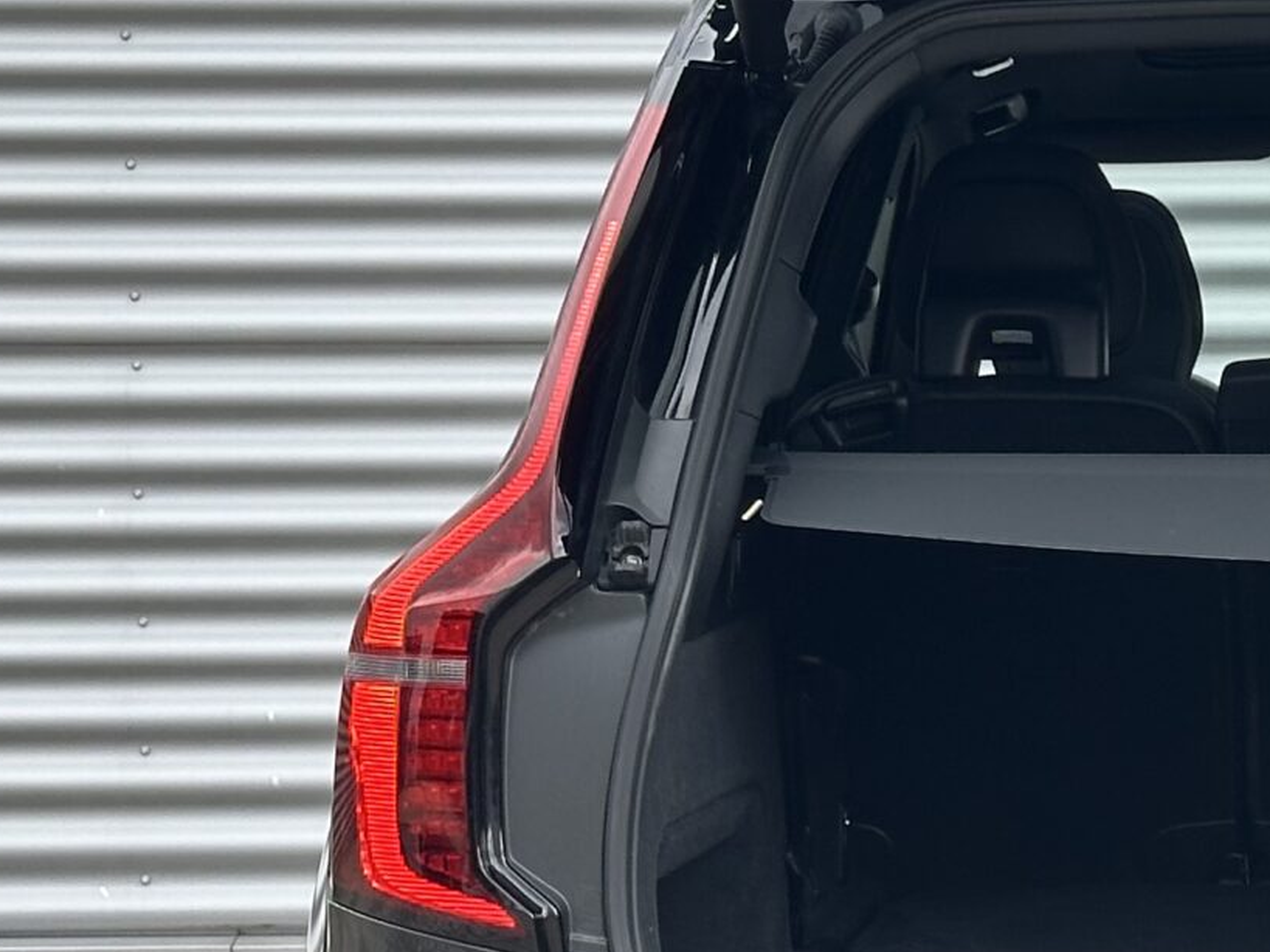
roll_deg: +0.2
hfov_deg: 12.9
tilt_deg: -3.3
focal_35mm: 150
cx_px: 1442
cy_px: 642
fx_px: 5502
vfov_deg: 9.9
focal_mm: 6.86
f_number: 1.78
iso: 64
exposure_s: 1/309
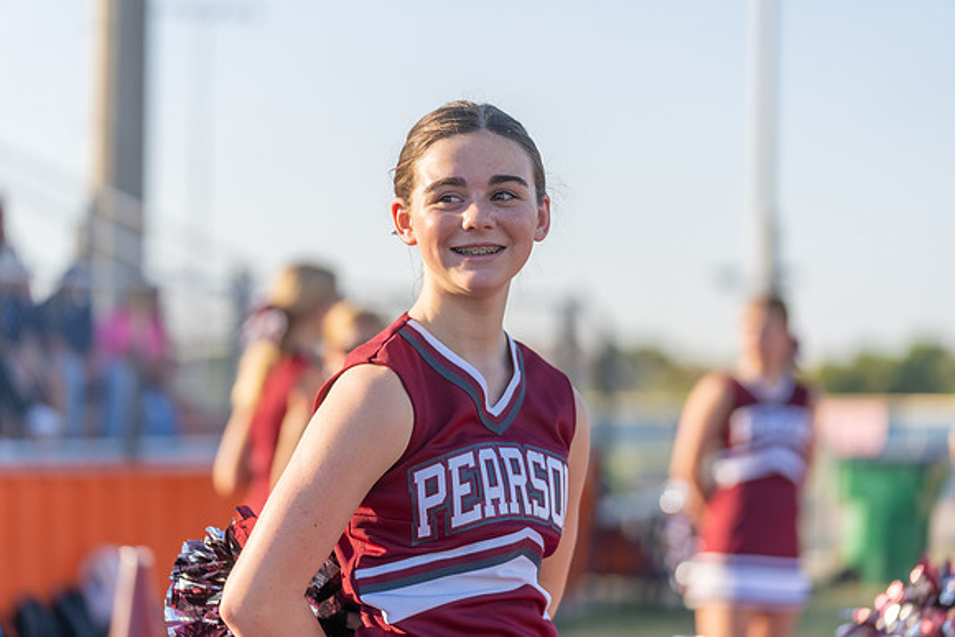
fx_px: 3104
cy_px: 318
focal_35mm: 117
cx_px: 478
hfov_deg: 17.5
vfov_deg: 11.7
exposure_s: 1/1000
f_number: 2.8
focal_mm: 117
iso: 100
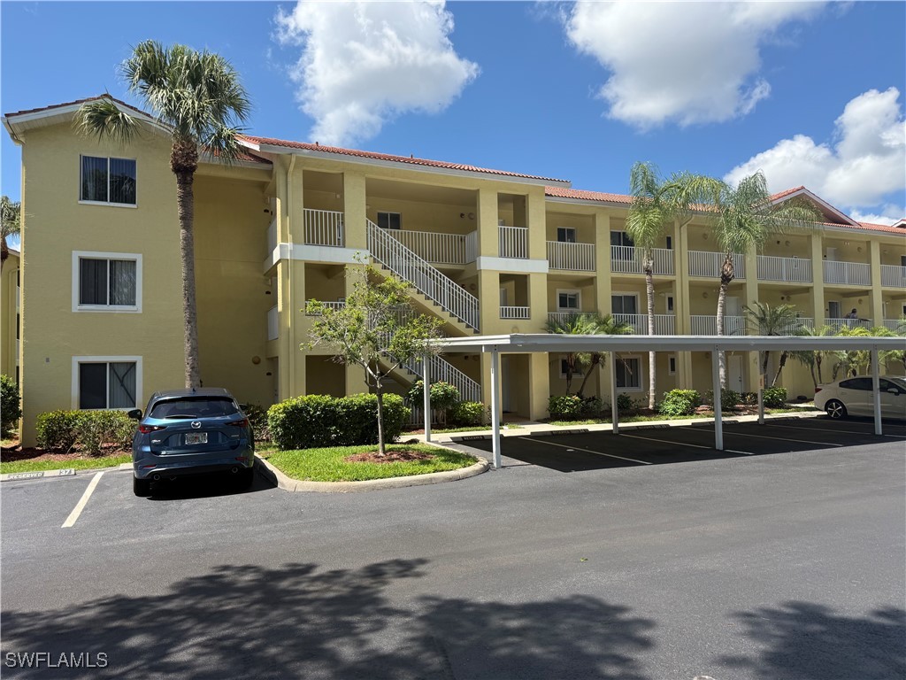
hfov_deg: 71.6
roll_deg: +1.1
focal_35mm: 24
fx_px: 628
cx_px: 453
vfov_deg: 56.8
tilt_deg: +2.3
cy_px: 340
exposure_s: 1/3021
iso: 80
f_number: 1.78
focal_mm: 6.76
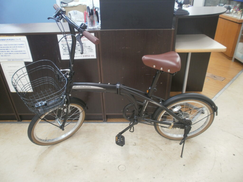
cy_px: 91
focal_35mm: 26
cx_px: 122
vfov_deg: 53.1
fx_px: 183
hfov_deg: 67.3
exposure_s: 1/13
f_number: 2.6
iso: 125
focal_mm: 4.65
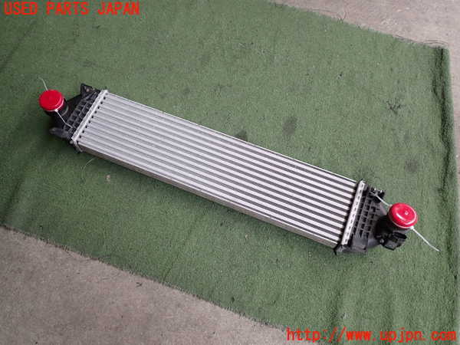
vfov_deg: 46.8
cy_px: 172
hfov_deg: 60.0
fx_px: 399
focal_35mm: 30
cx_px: 230
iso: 160
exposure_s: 1/125
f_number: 2.3
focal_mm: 5.4
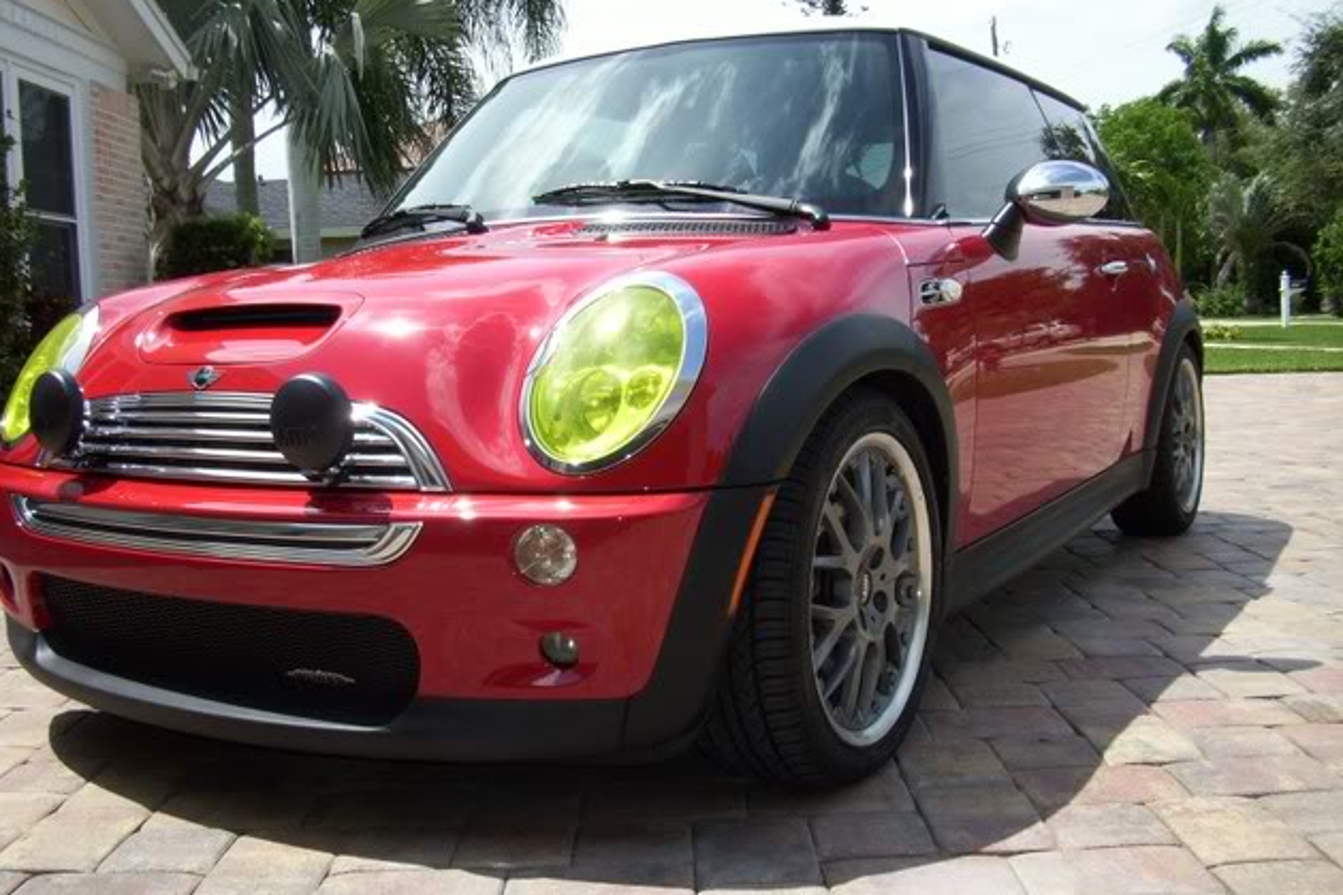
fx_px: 1343
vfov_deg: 36.8
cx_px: 664
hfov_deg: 53.1
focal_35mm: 36
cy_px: 468
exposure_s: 1/250
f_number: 5.6
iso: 80
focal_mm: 5.7
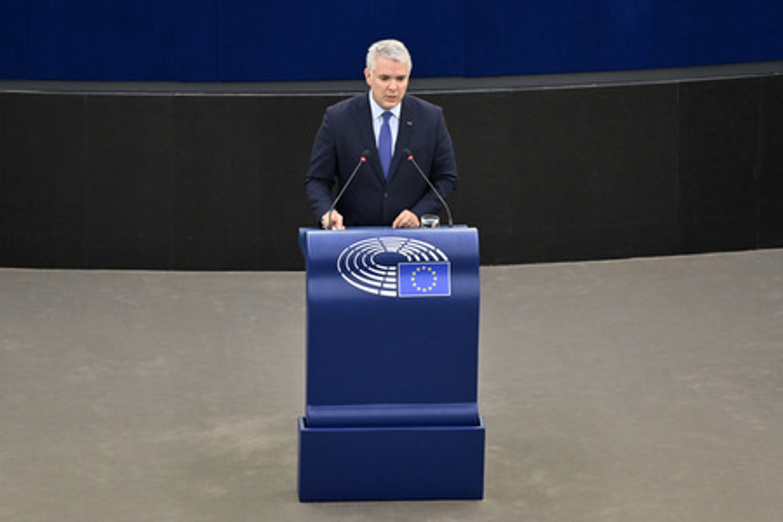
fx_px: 4350
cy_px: 261
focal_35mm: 200
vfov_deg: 6.9
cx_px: 392
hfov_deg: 10.3
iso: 1250
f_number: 2.8
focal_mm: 200
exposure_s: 1/320
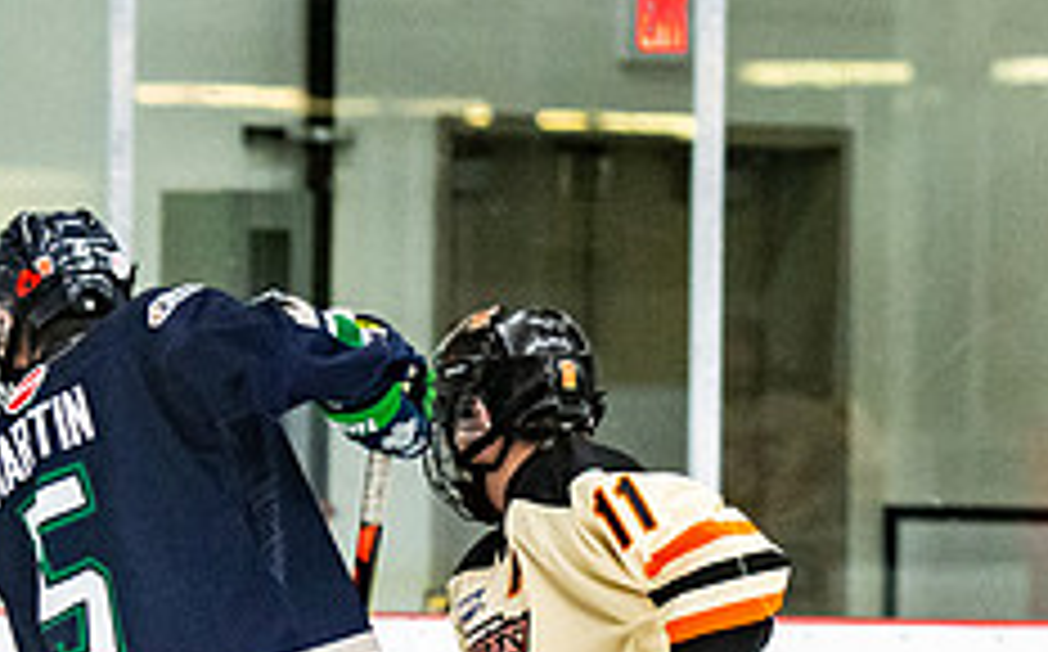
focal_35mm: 476
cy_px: 739
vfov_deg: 2.7
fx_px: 13579
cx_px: 612
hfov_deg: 4.4
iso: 2500
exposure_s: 1/640
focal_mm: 102
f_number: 2.8
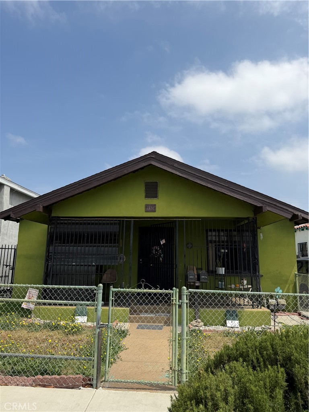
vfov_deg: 71.6
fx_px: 286
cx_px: 154
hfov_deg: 56.8
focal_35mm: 24
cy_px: 206
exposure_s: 1/6173
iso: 80
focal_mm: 6.76
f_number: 1.78
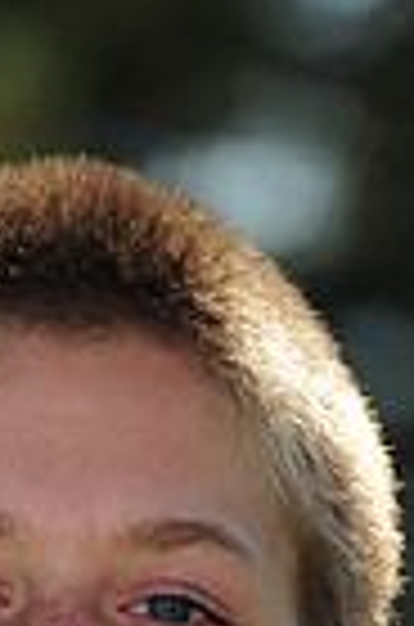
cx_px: -22
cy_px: 1270
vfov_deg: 2.5
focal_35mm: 837
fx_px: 14510
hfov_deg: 1.6
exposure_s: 1/1000
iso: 200
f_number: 4.5
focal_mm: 200
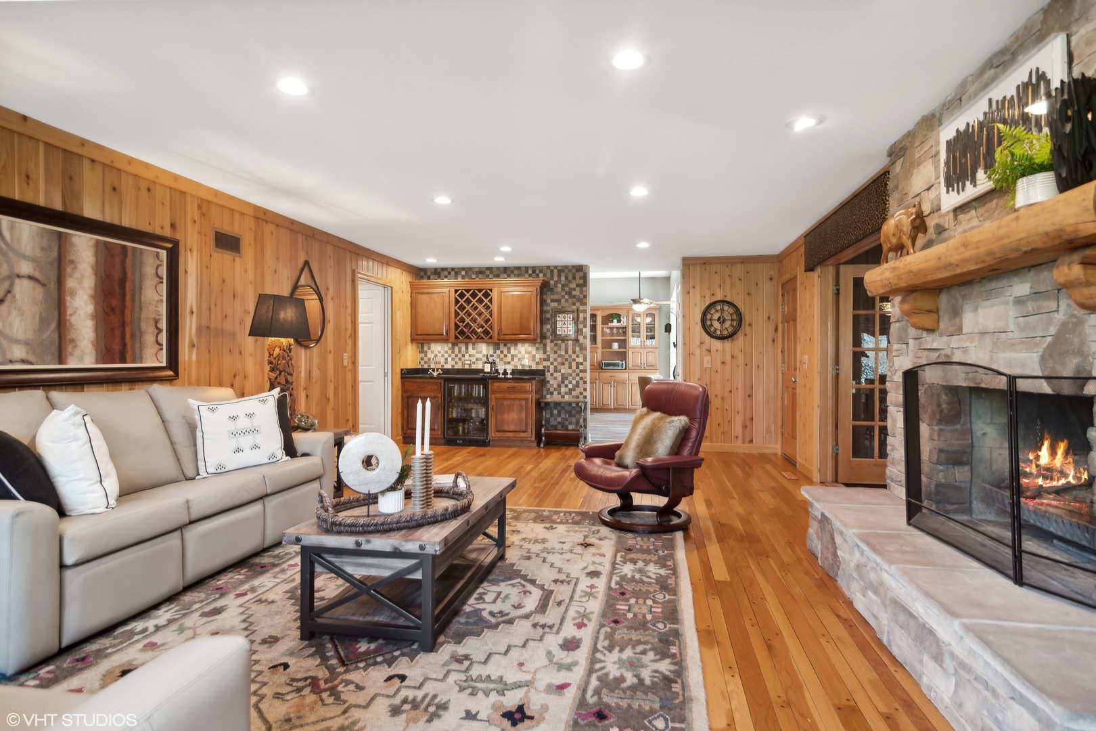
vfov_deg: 67.4
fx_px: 548
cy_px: 366
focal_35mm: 18
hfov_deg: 90.0
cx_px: 548
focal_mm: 12
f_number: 8
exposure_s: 1/13
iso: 200
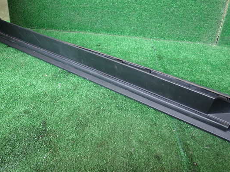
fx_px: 226
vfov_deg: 41.8
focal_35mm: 34
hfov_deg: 53.9
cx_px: 122
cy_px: 86
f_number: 2.3
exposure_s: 1/60
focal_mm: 5.4
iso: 200
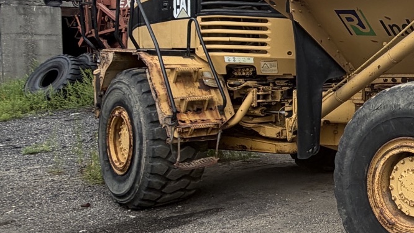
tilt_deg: -4.4
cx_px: 527
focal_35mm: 44
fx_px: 483
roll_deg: +1.0
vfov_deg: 26.9
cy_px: 72
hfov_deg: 34.4
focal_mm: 2.22
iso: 40
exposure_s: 1/121
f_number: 2.2
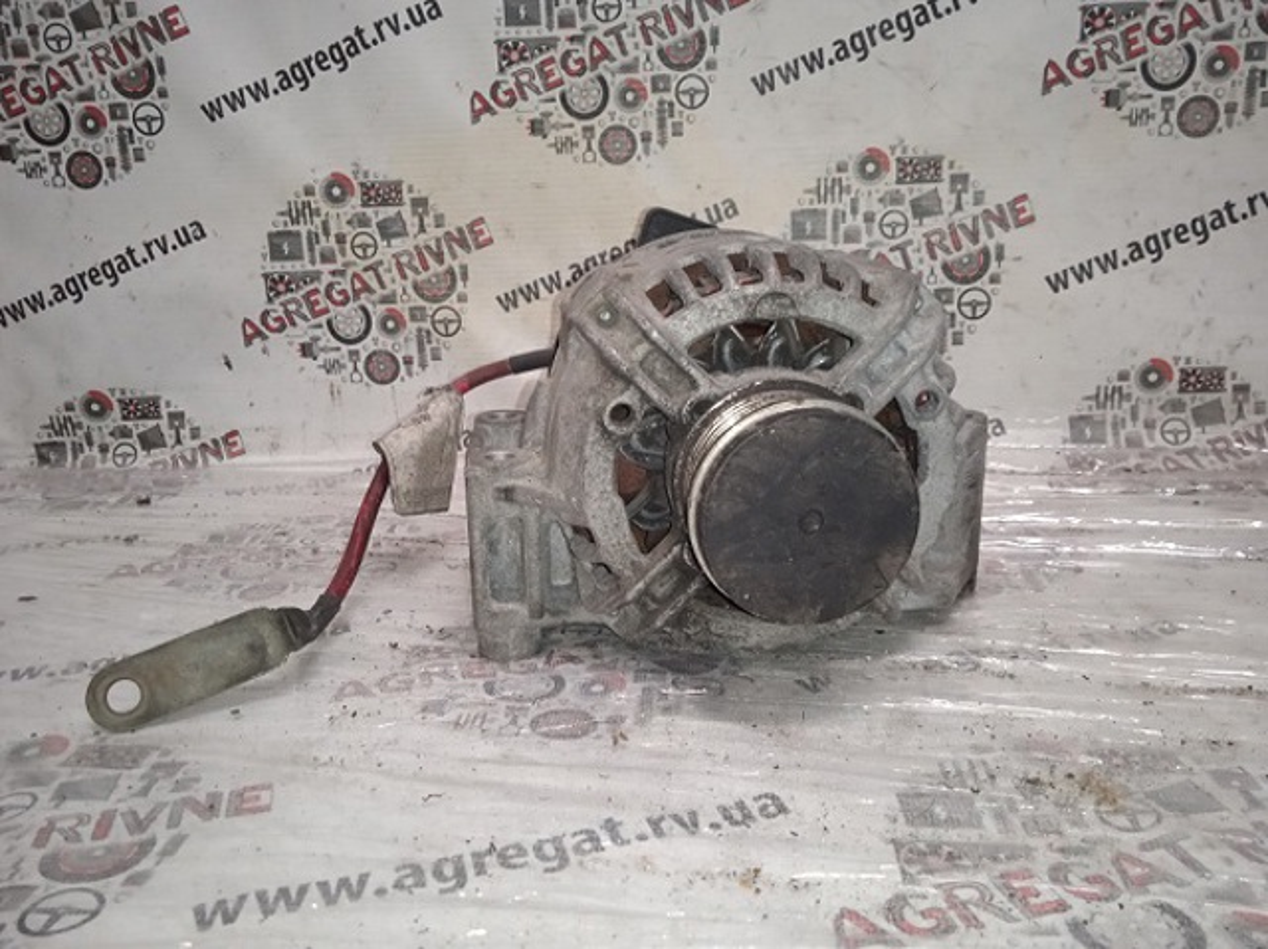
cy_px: 474
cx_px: 634
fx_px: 1025
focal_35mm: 28
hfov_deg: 63.5
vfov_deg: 49.7
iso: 554
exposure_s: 1/25
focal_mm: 3.43
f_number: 2.2
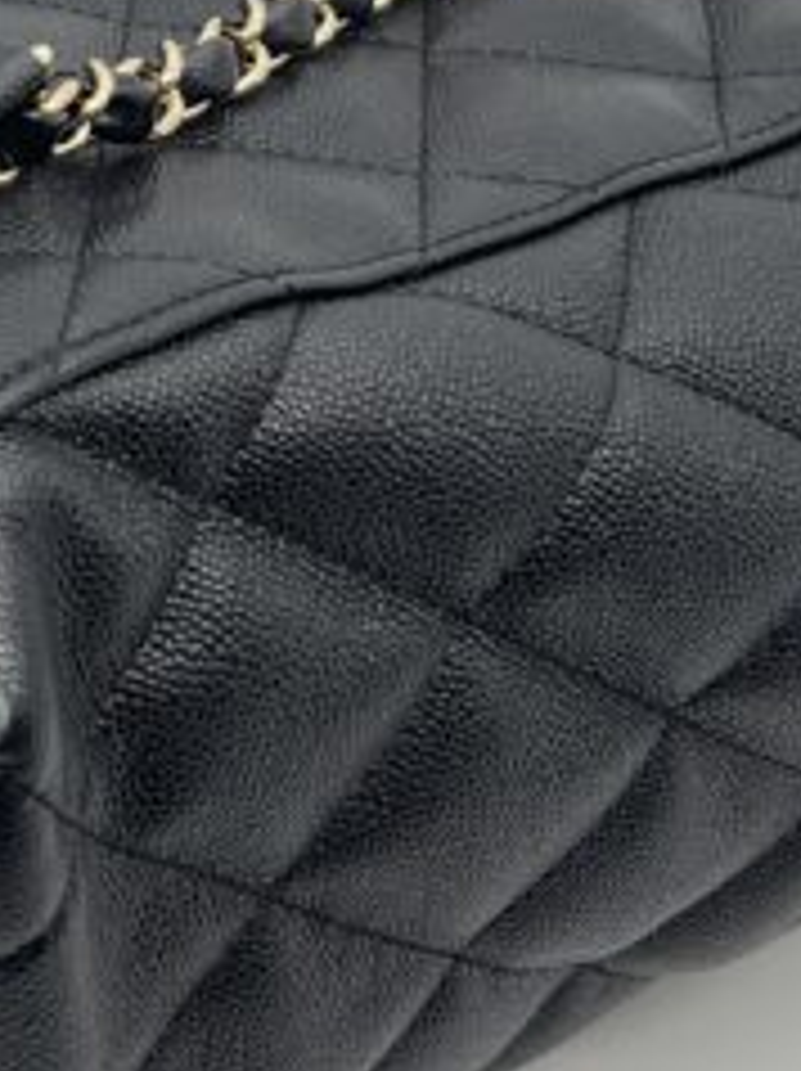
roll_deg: -0.9
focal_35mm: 112
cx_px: -50
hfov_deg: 13.0
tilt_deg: -44.2
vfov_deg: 17.4
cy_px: 220
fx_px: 3462
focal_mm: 5.7
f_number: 1.5
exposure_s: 1/100
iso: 40
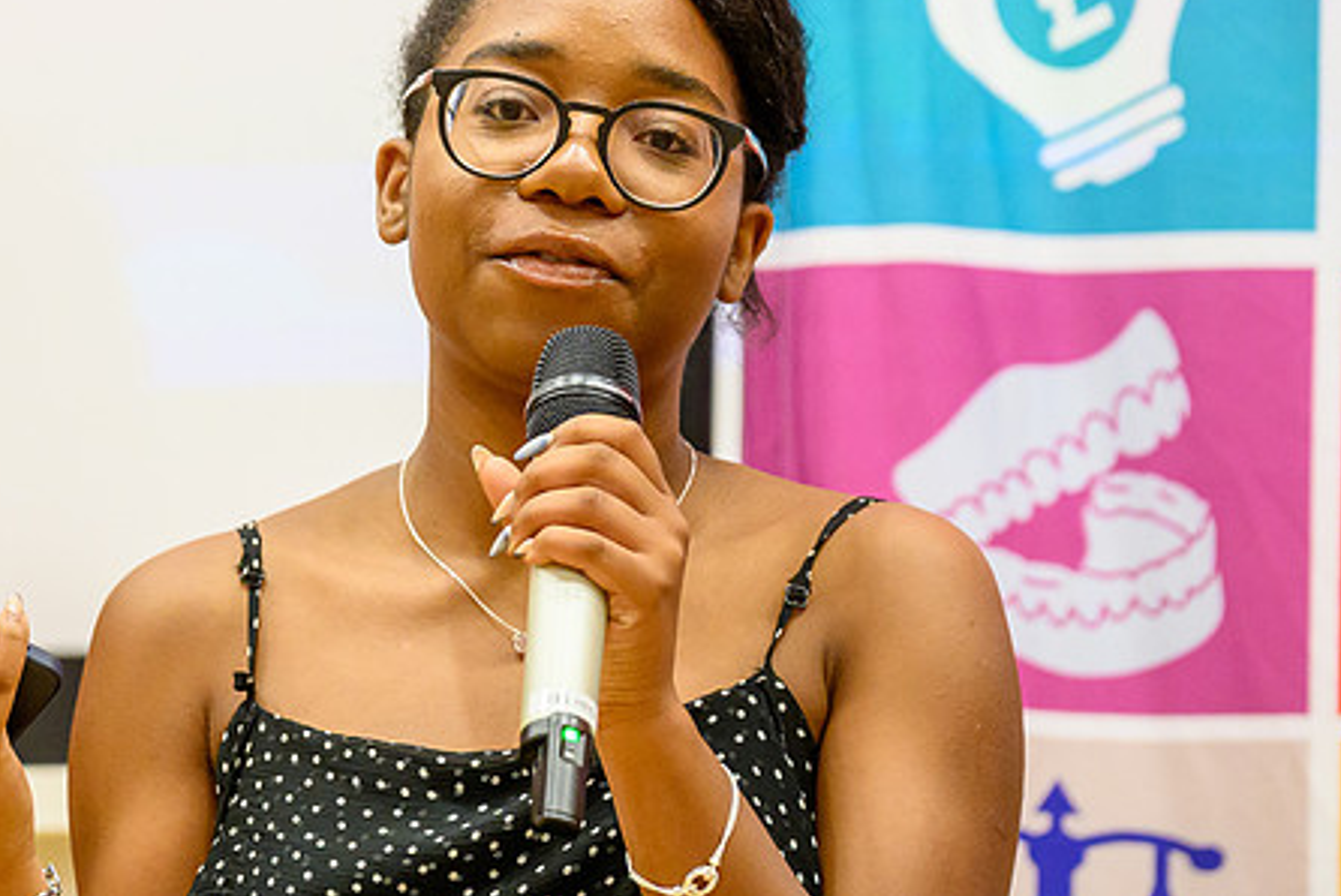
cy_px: 320
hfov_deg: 6.8
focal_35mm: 304
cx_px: 475
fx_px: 11331
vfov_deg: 4.5
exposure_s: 1/320
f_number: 3.2
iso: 4500
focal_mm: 150
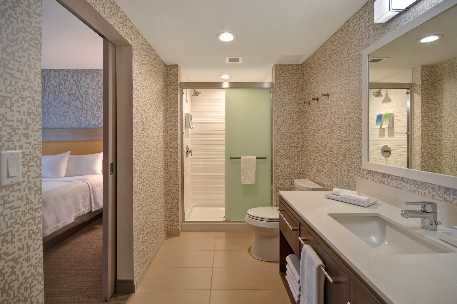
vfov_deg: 77.3
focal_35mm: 15
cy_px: 152
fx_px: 190
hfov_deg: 100.4
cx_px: 228
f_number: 7.1
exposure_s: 1/20
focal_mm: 10
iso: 250
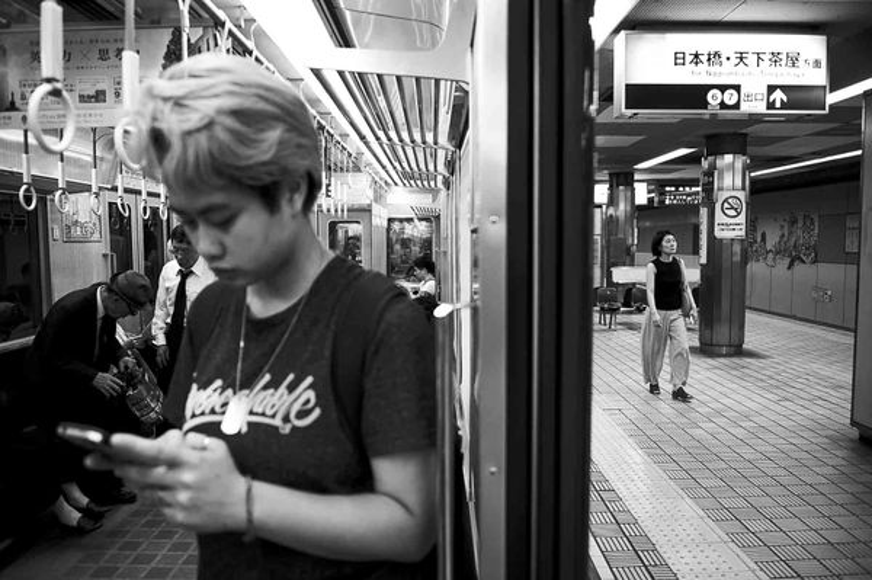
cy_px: 290
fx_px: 678
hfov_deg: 65.5
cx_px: 436
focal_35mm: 28
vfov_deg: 46.3
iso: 2800
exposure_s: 1/320
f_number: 3.5
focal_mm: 28
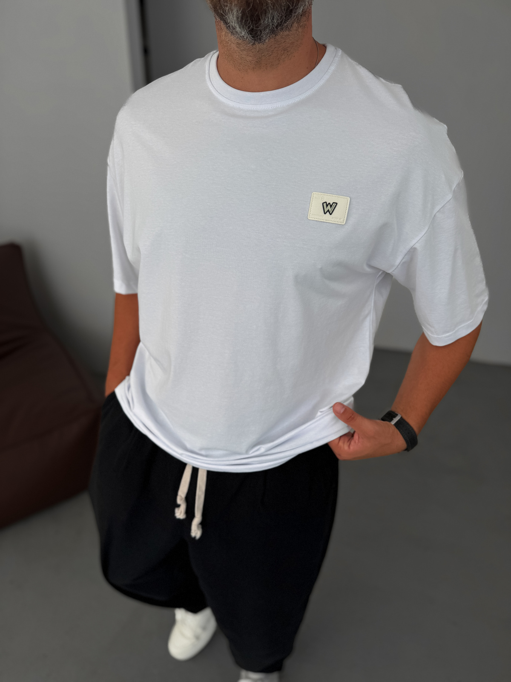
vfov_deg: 71.6
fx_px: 472
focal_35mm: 24
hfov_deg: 56.8
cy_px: 341
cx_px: 256
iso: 64
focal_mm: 6.76
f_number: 1.8
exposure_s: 1/160
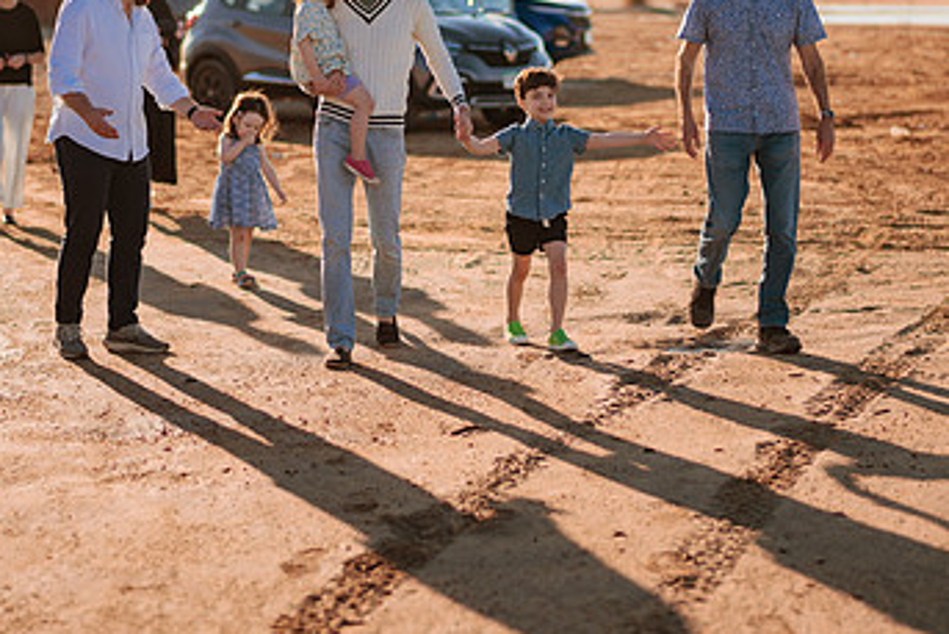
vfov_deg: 14.0
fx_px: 2584
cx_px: 459
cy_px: 209
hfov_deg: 20.8
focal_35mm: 98
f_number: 1.4
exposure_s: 1/4000
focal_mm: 58
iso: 50
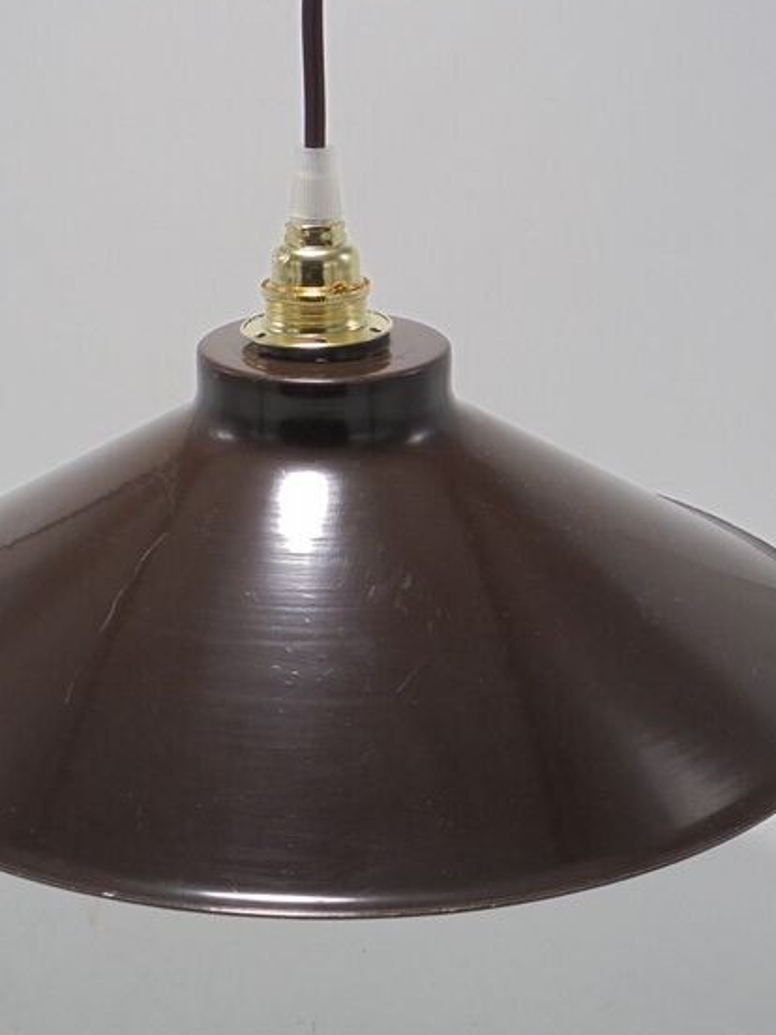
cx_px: 288
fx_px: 1853
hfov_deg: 23.6
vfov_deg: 30.9
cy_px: 341
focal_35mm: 62
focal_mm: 6.9
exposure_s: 1/60
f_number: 4.2
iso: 100
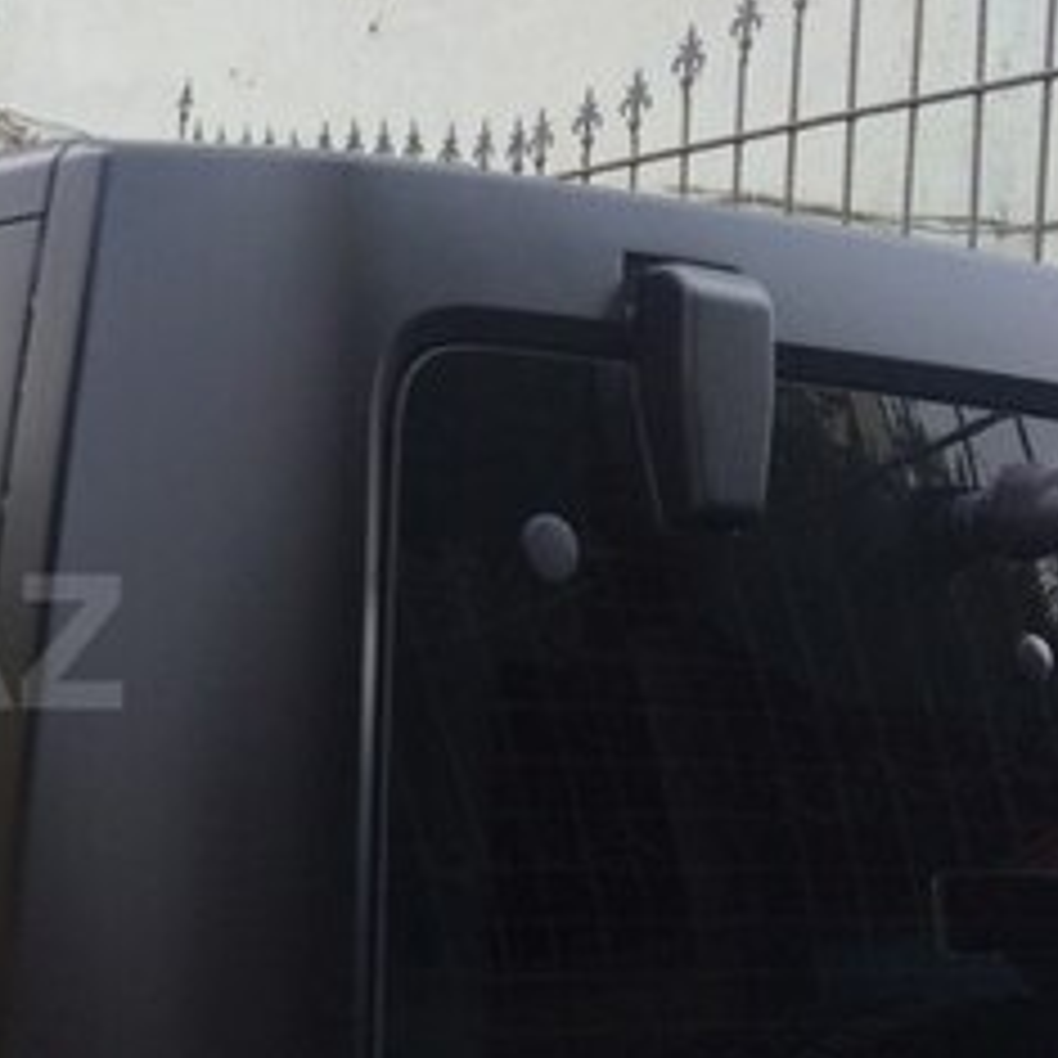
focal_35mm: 72
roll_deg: -5.2
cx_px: -338
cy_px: 642
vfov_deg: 23.9
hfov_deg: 21.6
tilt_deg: +0.2
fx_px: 2490
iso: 32
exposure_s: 1/339
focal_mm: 4.15
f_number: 2.2
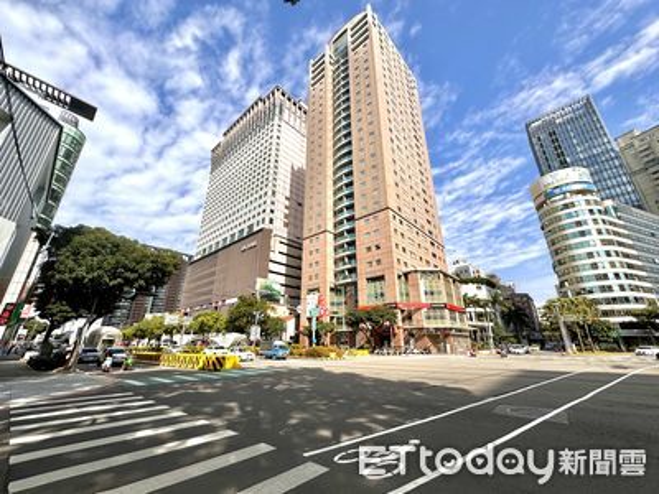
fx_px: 267
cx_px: 330
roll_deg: -0.2
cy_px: 247
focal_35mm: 14
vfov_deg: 85.7
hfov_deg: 102.1
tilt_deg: +20.2
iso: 40
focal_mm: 2.22
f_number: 2.2
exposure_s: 1/2674
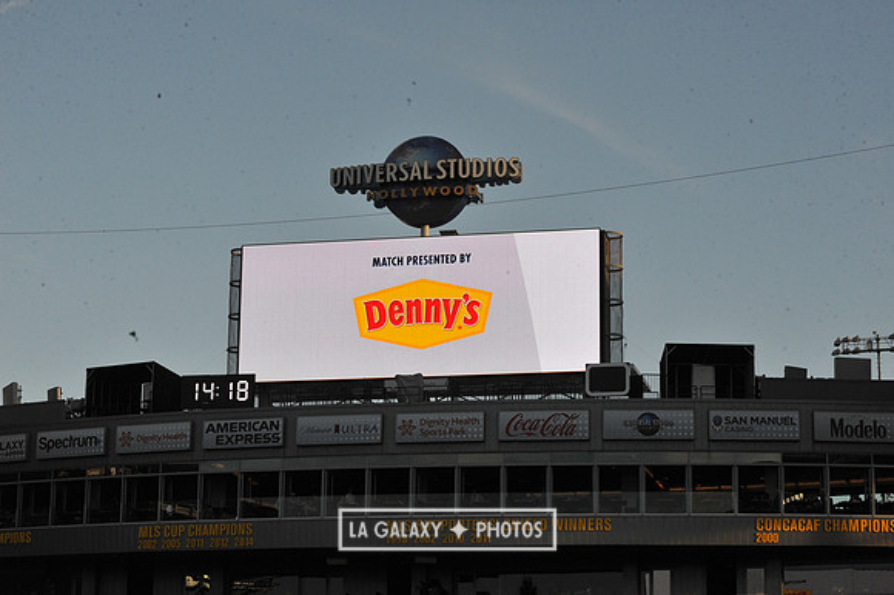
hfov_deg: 23.7
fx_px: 2134
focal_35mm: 86
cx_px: 447
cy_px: 298
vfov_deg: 15.9
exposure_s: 1/1000
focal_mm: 86
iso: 1600
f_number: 16
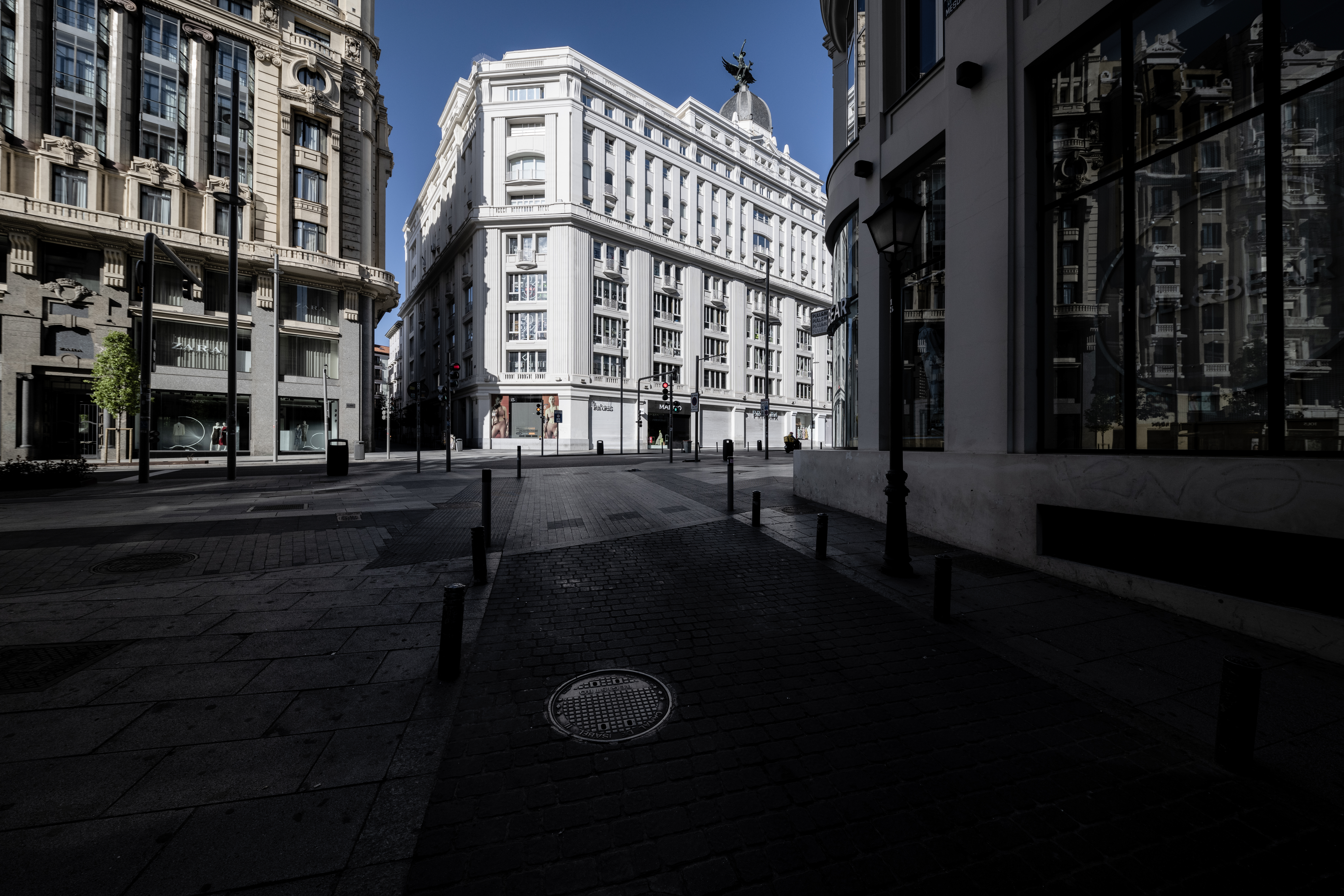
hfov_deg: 112.6
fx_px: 448
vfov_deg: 90.0
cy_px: 448
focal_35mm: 12
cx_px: 672
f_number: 9
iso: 200
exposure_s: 1/320
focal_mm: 12
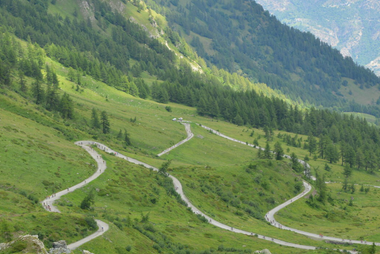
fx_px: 1362
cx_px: 90
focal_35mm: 129
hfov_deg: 15.8
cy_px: 228
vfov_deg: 10.6
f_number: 5
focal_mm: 70
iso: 400
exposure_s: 1/800
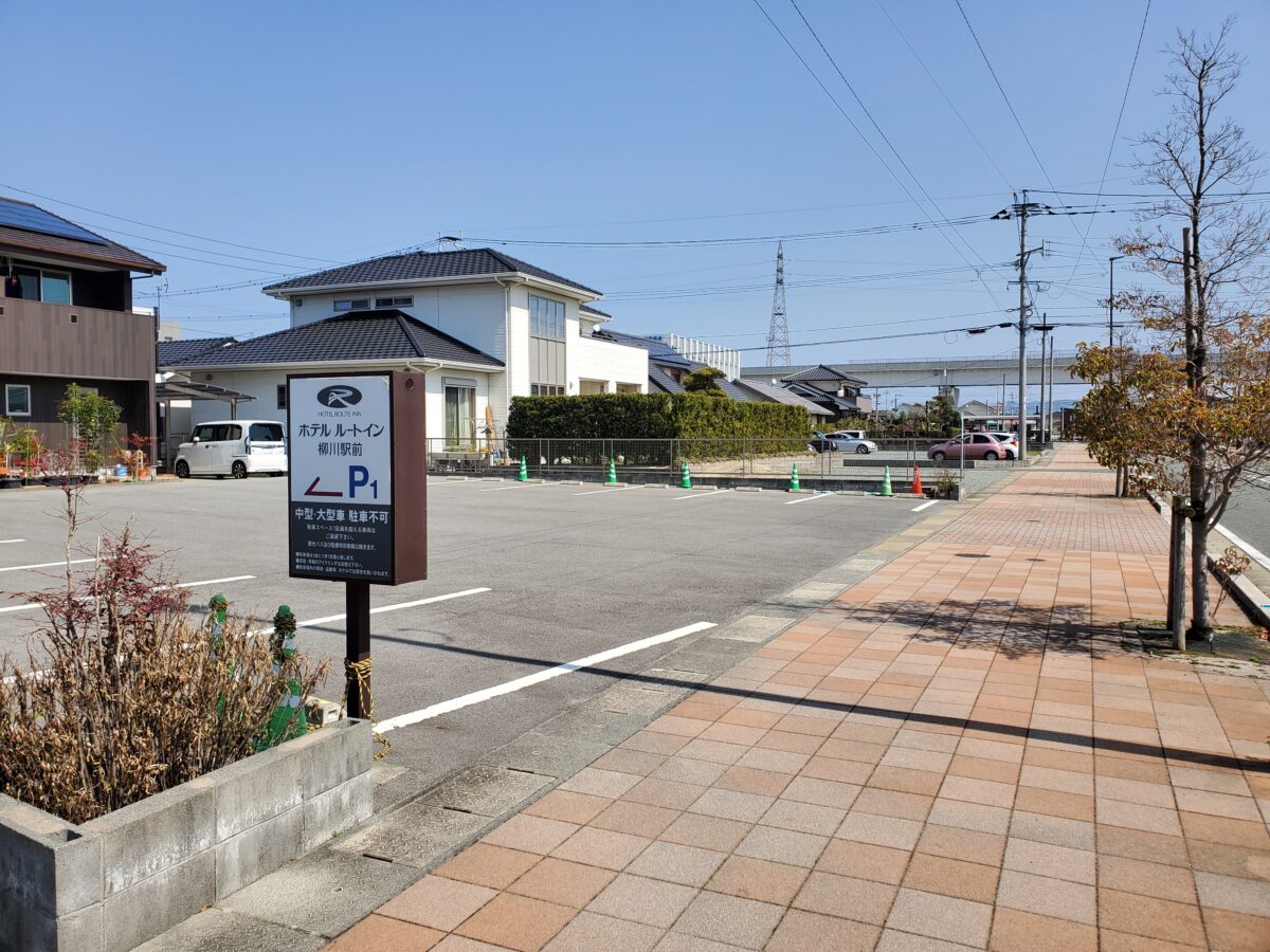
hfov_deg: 67.3
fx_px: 954
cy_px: 476
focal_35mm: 26
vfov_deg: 53.1
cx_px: 635
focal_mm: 4.3
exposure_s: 1/1504
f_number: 2.4
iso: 50
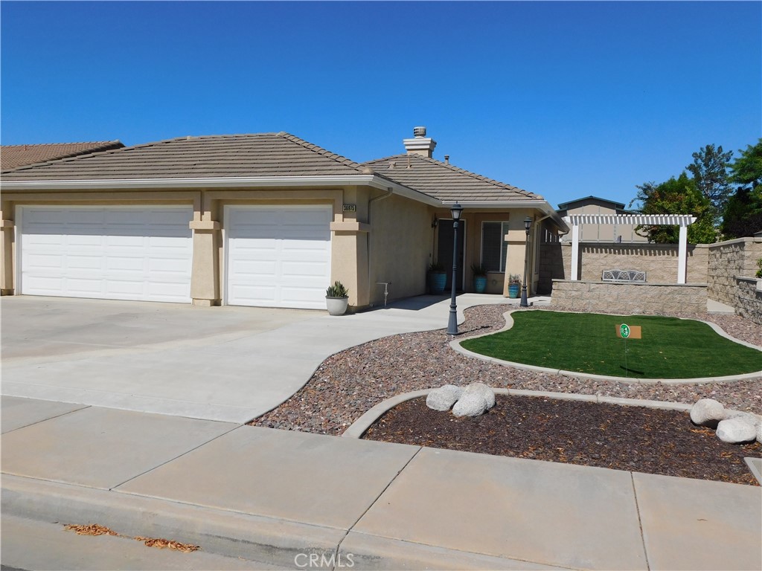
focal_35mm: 30
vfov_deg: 46.8
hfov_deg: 60.0
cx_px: 381
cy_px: 286
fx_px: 660
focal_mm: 5.3
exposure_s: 1/800
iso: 125
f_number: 6.4
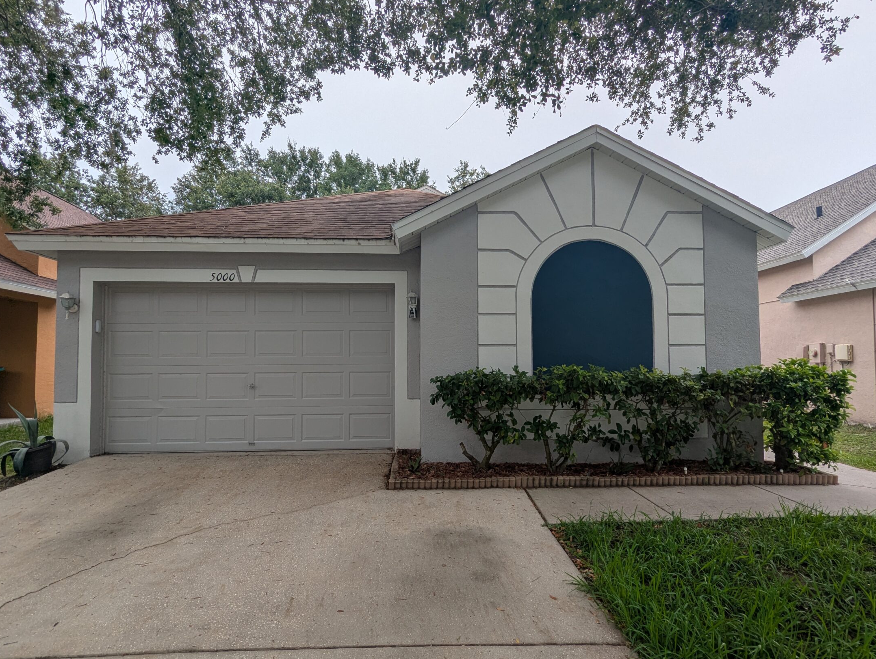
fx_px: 482
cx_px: 437
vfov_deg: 68.8
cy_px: 345
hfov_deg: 84.6
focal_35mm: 19
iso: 51
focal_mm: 2.35
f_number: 2.2
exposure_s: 1/1631
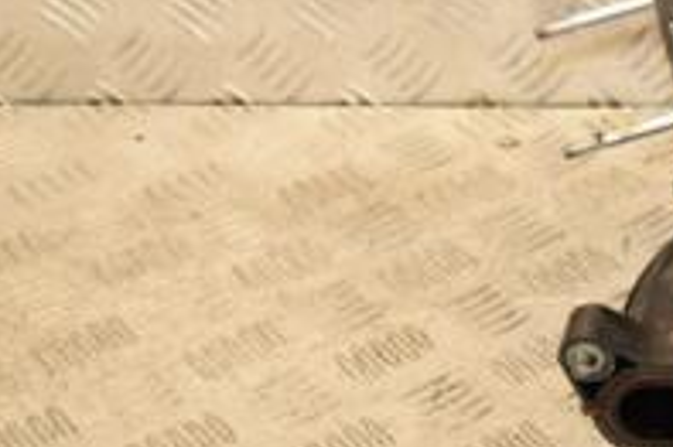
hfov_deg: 14.2
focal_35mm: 137
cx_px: 929
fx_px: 2559
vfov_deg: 9.9
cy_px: -48
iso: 800
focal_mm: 30
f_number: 5
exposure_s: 1/160
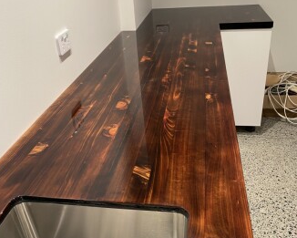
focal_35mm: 35
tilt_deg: -27.9
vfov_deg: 42.2
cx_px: 147
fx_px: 308
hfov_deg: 51.5
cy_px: 114
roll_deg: +5.3
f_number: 1.8
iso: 160
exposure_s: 1/50
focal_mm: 4.25
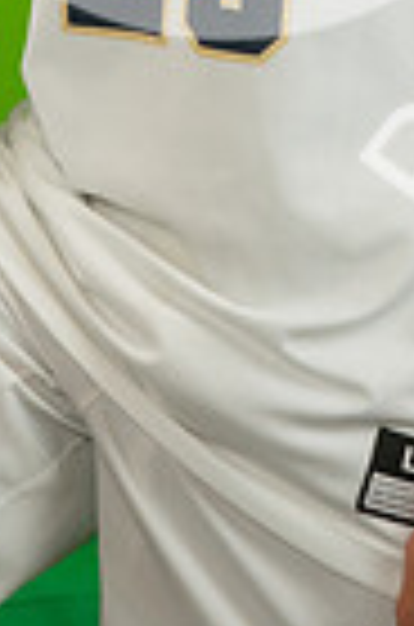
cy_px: -390
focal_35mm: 196
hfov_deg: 7.0
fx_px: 3398
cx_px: 18
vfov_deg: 10.1
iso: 800
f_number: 20
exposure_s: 1/60
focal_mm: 35
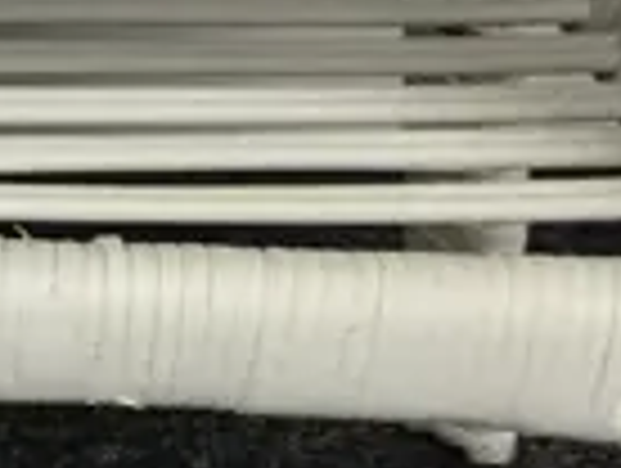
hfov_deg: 8.8
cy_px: 270
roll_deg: -0.3
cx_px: -508
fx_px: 3864
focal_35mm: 215
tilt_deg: -28.8
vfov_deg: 6.9
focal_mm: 4.15
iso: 40
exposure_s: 1/17
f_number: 2.2
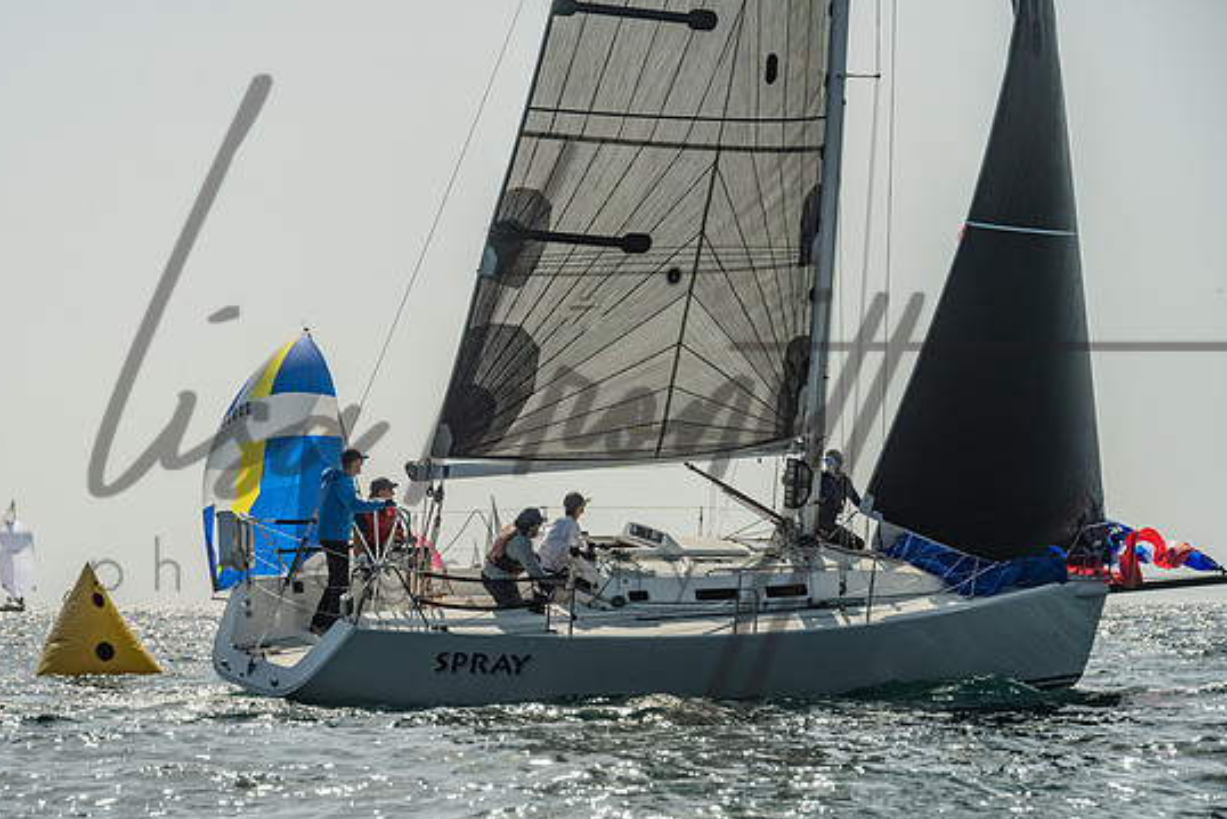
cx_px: 506
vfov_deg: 10.5
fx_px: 4466
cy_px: 466
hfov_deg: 15.6
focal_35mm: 131
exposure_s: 1/2500
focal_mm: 105
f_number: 6.3
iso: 320
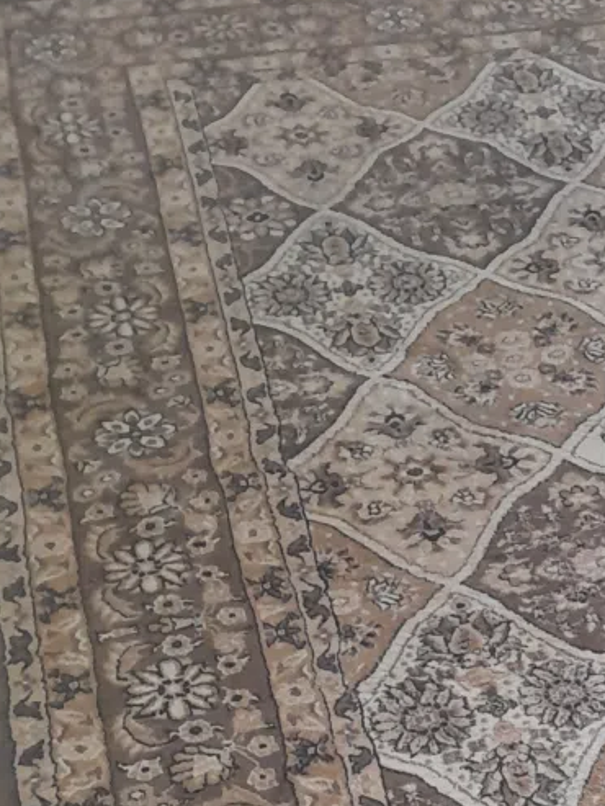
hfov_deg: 19.0
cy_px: 908
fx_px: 1677
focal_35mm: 72
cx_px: 770
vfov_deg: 25.0
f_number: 1.8
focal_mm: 3.98
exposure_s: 1/50
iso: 320
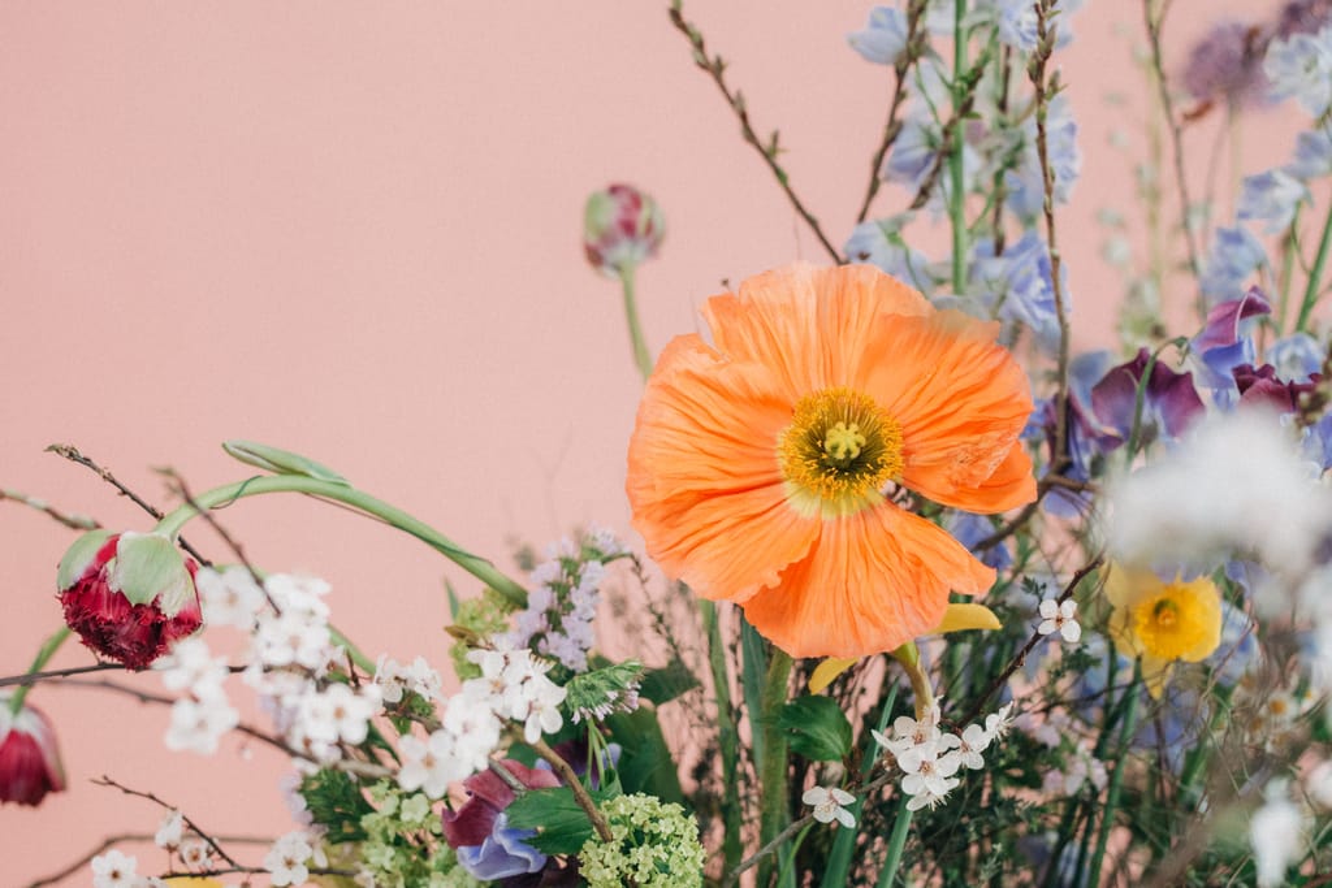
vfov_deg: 33.4
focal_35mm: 40
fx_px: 1480
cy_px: 444
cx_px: 666
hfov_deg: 48.5
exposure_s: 1/400
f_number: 2.8
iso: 800
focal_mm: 40
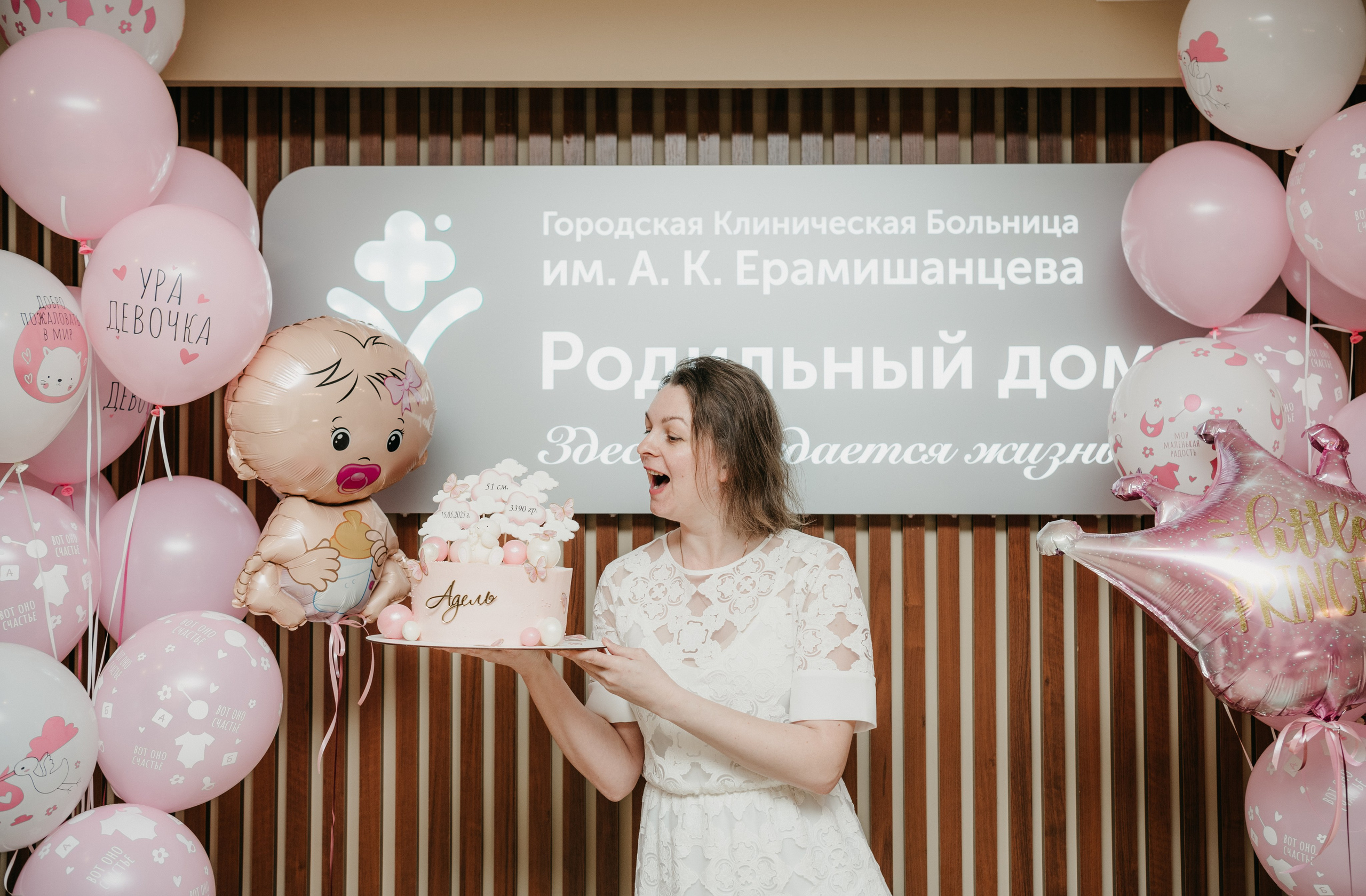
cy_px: 435
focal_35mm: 42
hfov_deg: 46.3
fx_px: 1599
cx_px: 692
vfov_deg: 31.3
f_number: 4
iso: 200
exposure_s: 1/160
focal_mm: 40
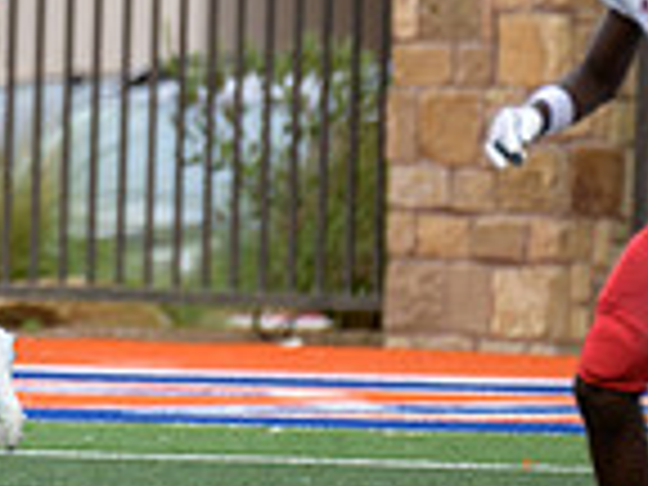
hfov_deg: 1.5
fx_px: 24467
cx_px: -257
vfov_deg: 1.1
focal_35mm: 1307
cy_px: 14
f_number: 3.5
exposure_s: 1/1000
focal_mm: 300
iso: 250
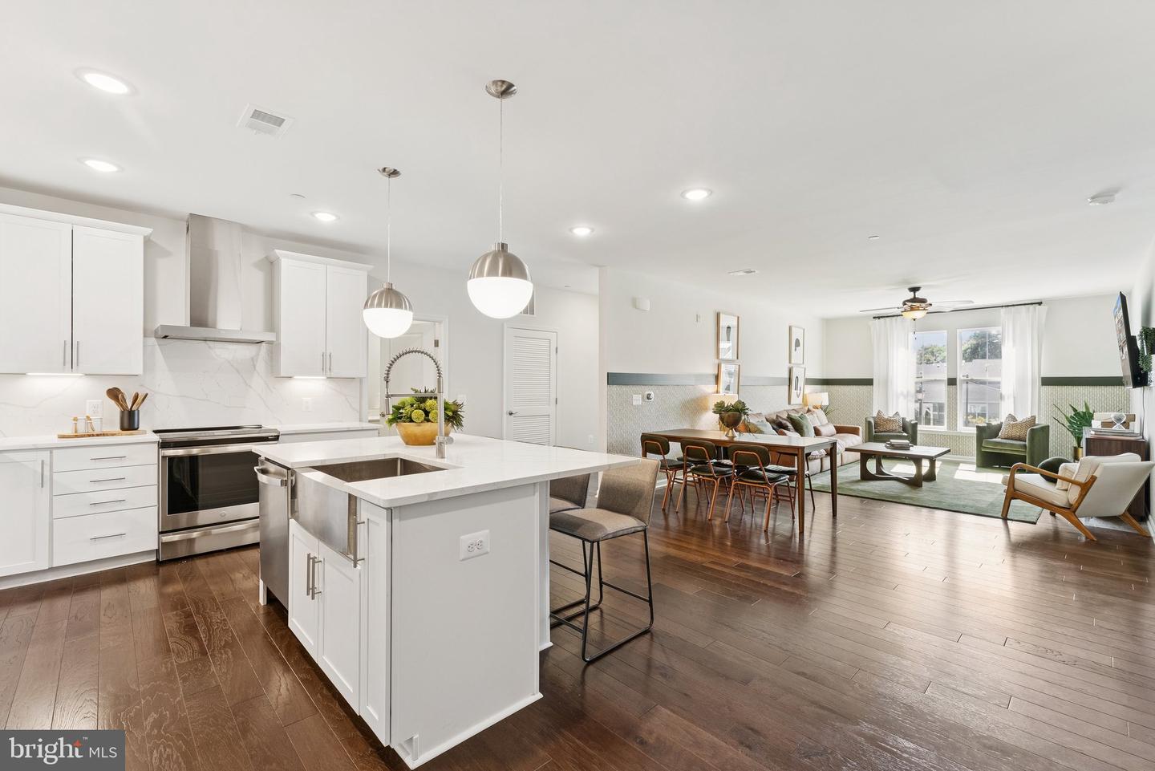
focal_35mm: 15
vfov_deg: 75.9
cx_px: 578
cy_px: 386
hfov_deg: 98.9
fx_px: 494
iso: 250
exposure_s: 1/6
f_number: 9
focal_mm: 15.4
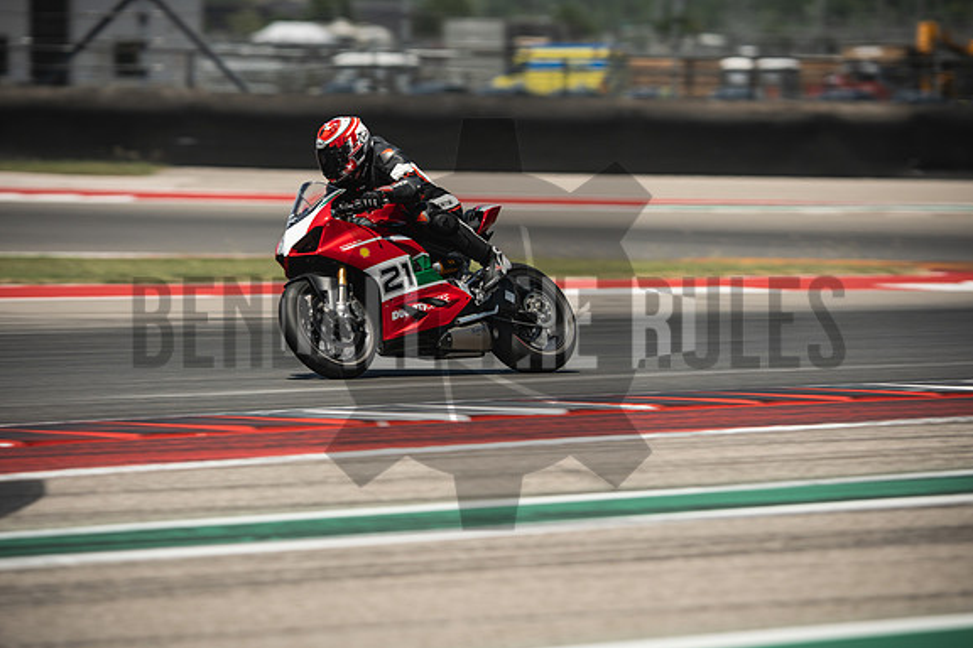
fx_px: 8162
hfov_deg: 6.8
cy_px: 325
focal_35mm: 302
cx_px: 488
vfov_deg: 4.6
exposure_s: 1/250
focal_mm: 200
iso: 160
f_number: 2.8
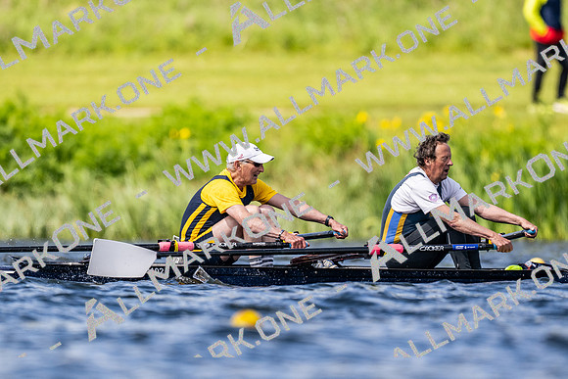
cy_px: 190
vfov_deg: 1.5
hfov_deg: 2.3
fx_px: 14210
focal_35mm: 900
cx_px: 284
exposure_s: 1/2500
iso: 400
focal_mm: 600
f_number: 4
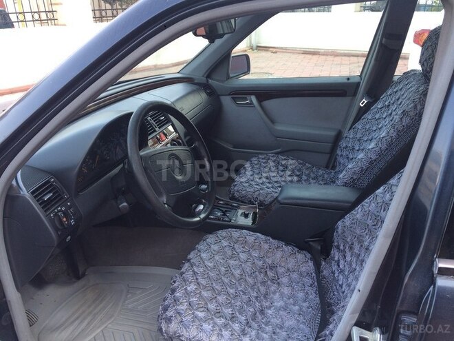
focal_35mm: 29
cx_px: 227
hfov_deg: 61.7
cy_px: 170
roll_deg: +1.2
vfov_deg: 48.2
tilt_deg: -24.3
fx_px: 380
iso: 40
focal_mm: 4.15
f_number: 2.2
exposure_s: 1/100
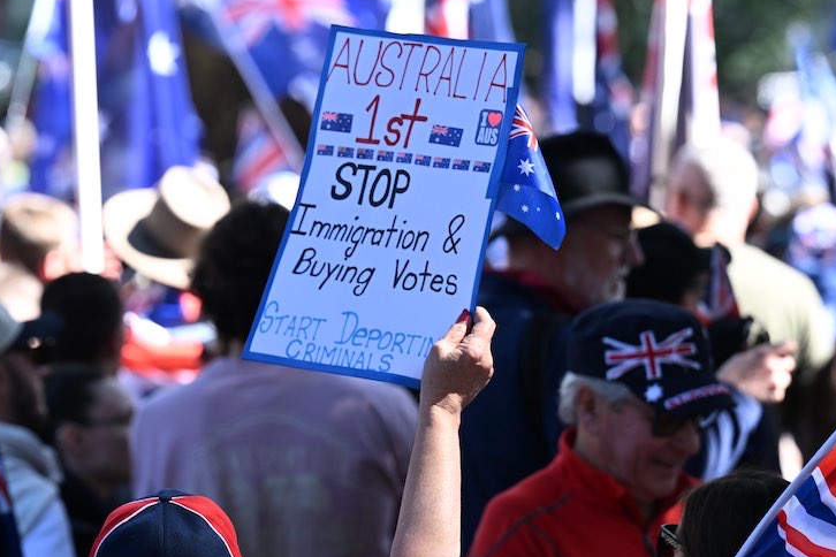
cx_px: 491
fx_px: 3599
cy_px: 281
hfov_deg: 13.2
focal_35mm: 155
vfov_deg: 8.9
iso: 400
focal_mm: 125
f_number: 3.5
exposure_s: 1/500
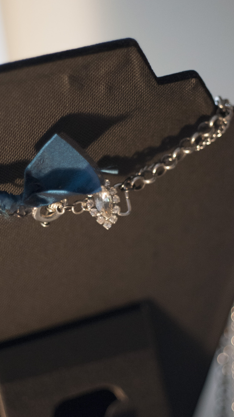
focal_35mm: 79
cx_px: 100
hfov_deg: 15.3
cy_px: 210
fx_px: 872
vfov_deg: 26.9
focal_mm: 50
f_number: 1.4
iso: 1600
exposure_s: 1/200
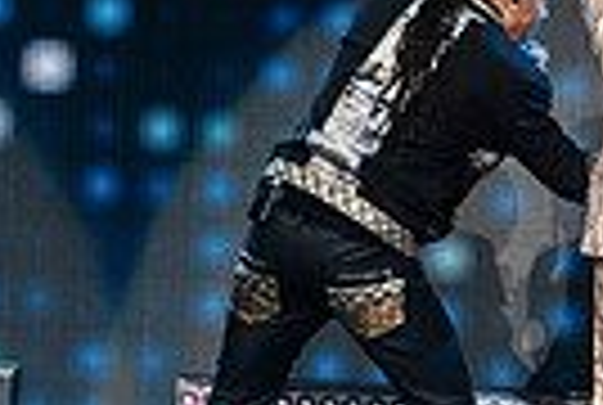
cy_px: -234
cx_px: 598
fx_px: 21303
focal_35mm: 1269
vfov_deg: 1.1
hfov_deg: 1.6
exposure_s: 1/500
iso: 1000
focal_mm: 210
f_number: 5.3
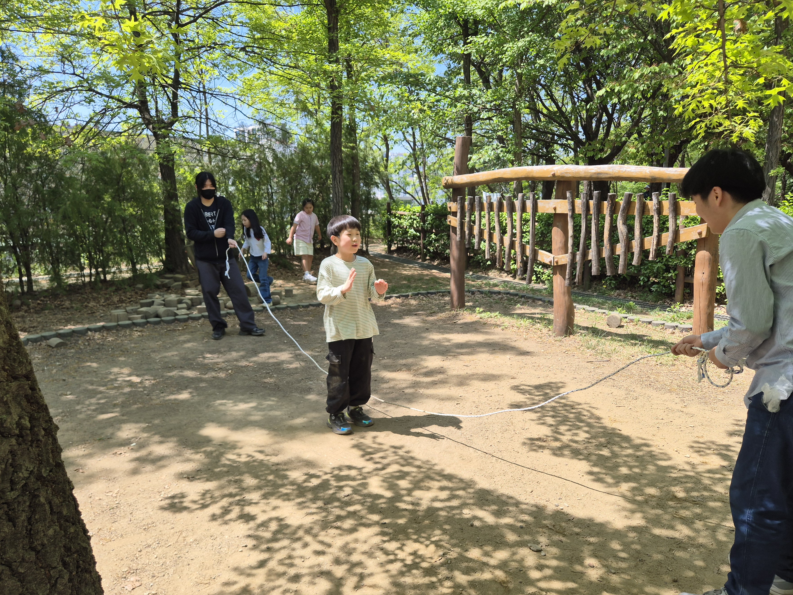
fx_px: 596
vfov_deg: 53.1
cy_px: 293
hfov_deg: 67.3
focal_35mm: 26
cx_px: 399
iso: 25
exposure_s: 1/720
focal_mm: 5.4
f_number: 1.8
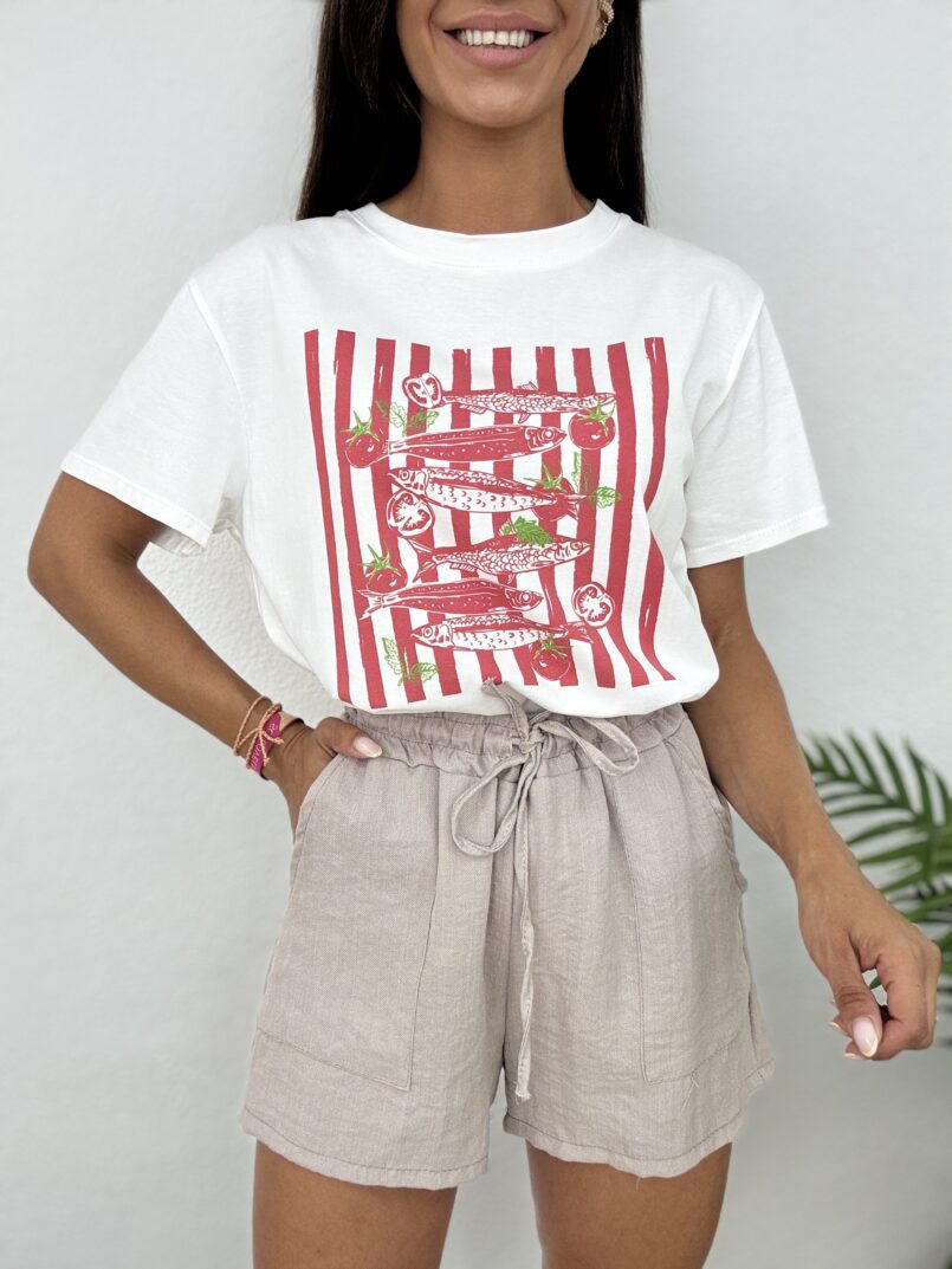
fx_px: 1100
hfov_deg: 46.8
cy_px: 634
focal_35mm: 30
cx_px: 476
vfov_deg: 60.0
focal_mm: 2.69
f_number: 1.9
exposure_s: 1/100
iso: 32
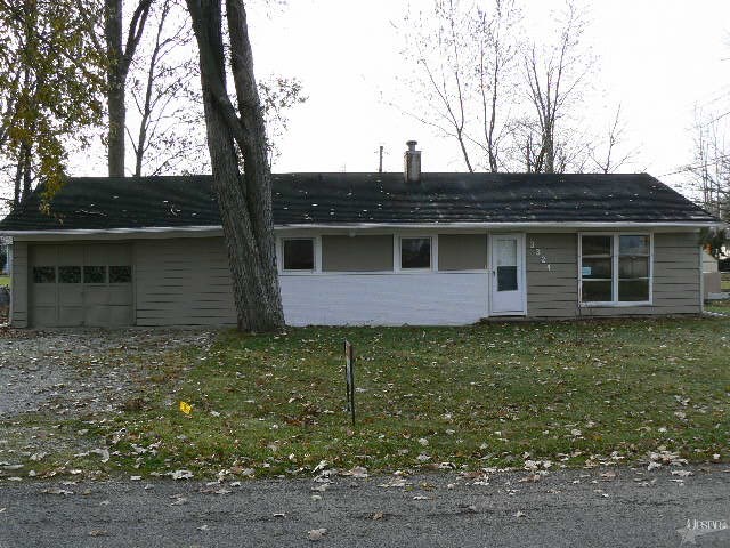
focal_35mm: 36
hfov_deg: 51.4
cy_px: 274
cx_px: 365
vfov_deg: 39.7
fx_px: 759
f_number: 5.6
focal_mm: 6
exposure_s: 1/250
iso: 80
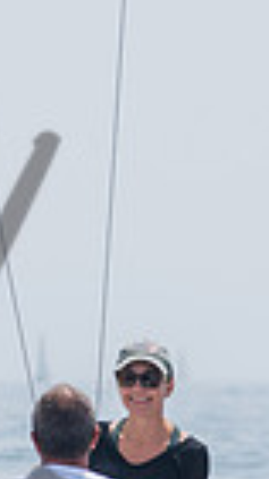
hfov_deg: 1.6
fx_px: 9895
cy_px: 518
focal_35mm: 778
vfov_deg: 2.8
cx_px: 92
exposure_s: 1/640
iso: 100
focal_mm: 120
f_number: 4.8
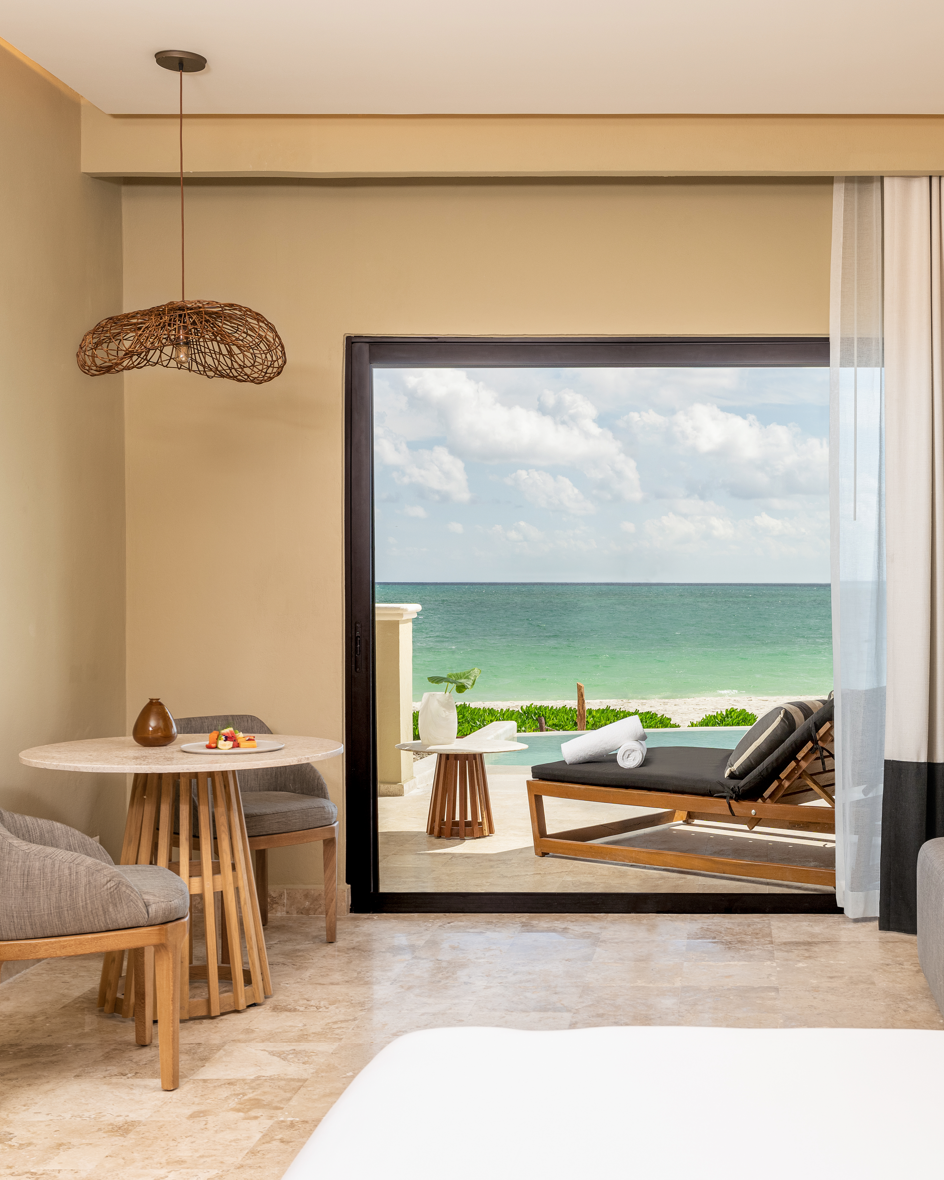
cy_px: 582
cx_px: 754
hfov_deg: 33.9
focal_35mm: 43
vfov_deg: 42.9
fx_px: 1502
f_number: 9
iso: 200
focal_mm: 30
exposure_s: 1/100
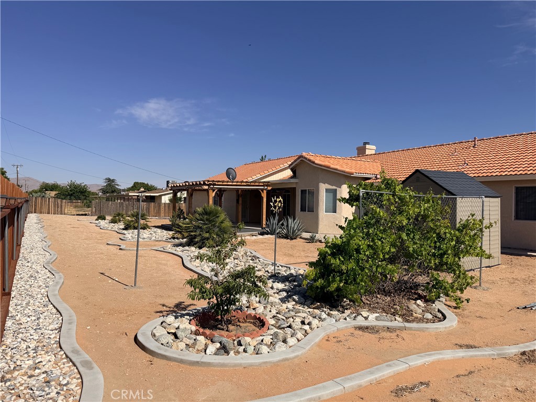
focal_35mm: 24
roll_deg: -1.1
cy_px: 201
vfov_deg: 56.8
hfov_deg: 71.6
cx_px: 268
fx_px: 372
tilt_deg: +0.3
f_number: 1.78
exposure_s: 1/9091
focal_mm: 6.76
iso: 80
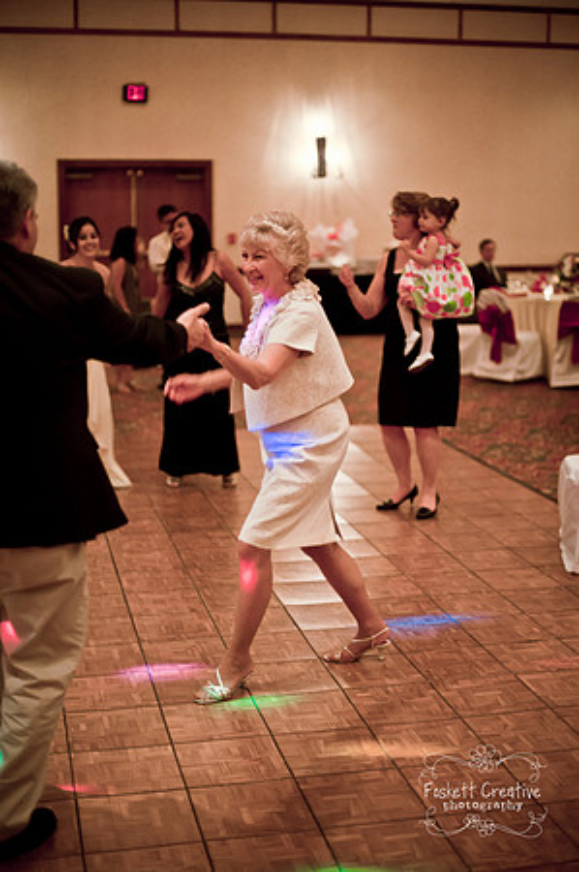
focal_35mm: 50
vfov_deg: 39.6
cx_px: 290
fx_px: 1209
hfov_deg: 26.9
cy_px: 436
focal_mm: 50
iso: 2500
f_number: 1.4
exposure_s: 1/80
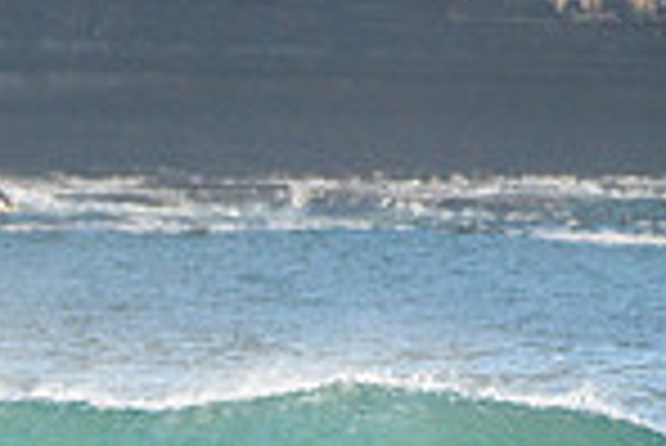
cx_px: -414
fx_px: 44572
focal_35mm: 2407
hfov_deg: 0.9
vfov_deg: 0.6
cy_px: 466
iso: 320
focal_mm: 500
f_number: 5.6
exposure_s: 1/2000
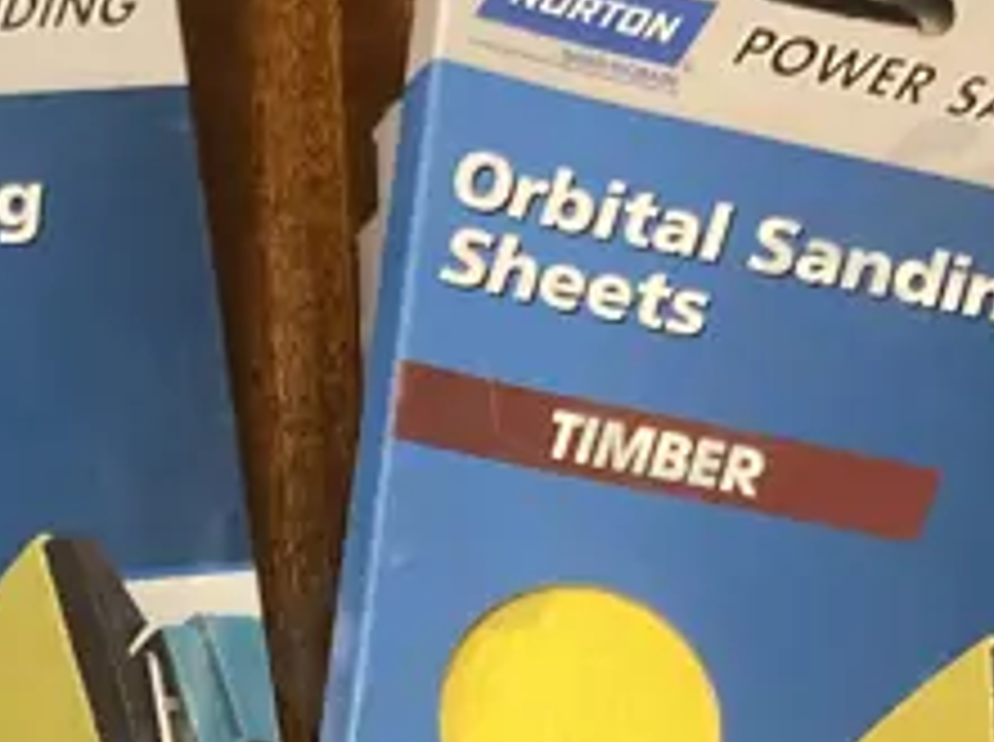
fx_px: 3727
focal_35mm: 130
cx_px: -126
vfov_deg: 11.1
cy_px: 1007
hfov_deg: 14.8
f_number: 1.8
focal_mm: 3.99
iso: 125
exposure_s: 1/50
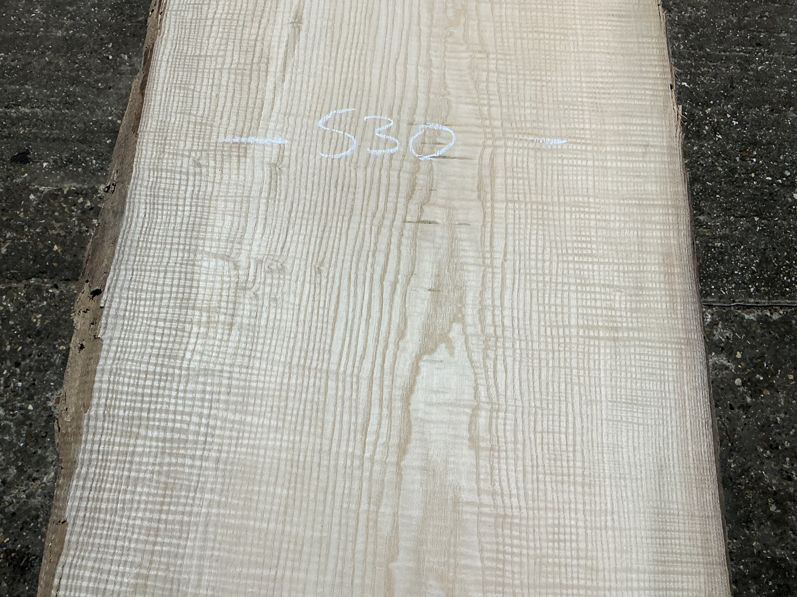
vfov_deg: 46.8
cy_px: 300
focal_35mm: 30
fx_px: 691
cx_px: 386
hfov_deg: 60.0
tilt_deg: -70.3
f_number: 1.8
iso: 64
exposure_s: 1/100
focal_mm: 3
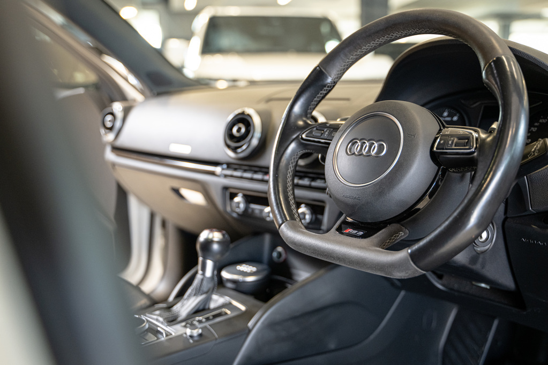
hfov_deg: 48.5
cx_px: 274
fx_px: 609
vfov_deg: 33.4
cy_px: 182
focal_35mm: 40
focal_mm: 40
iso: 1600
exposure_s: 1/125
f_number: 2.8
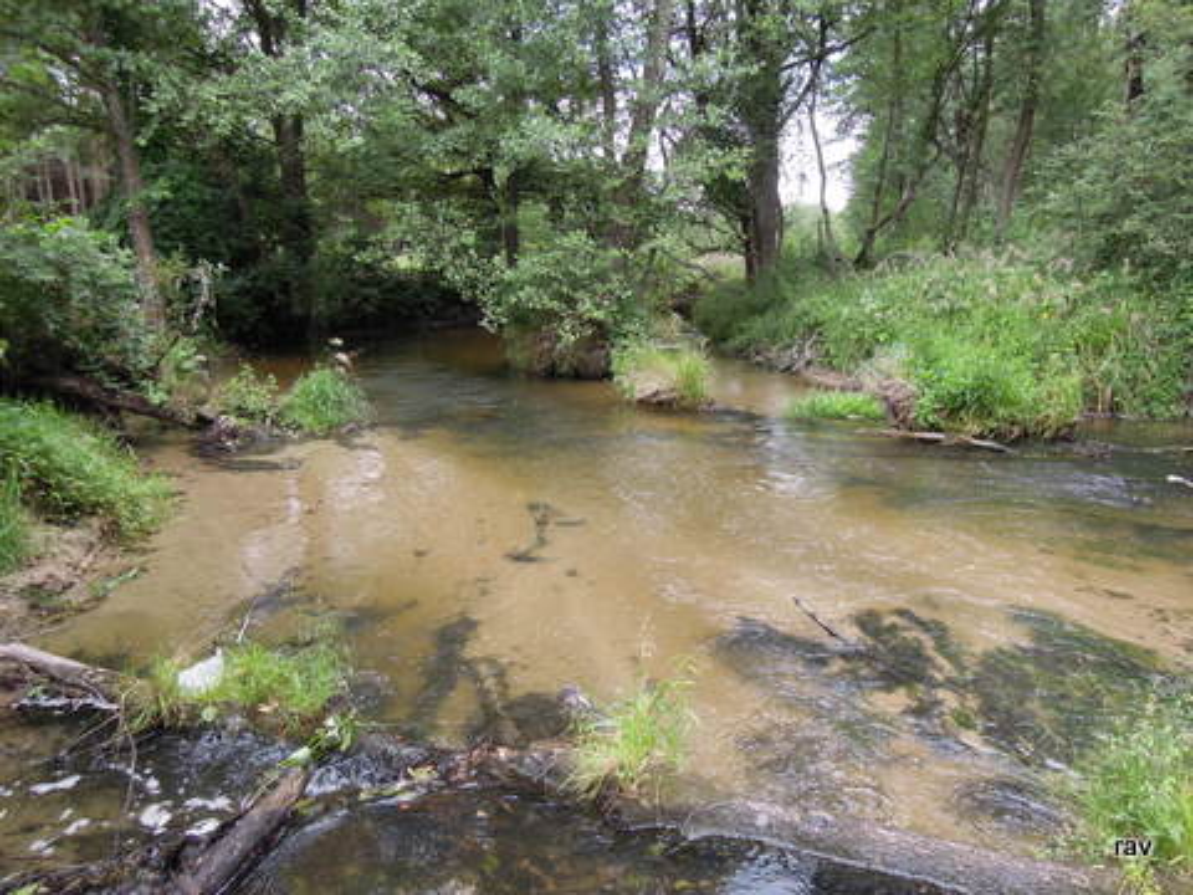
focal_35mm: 24
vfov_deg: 56.8
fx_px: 827
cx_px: 596
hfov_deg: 71.6
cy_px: 448
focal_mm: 4.3
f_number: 2.8
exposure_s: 1/200
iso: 160
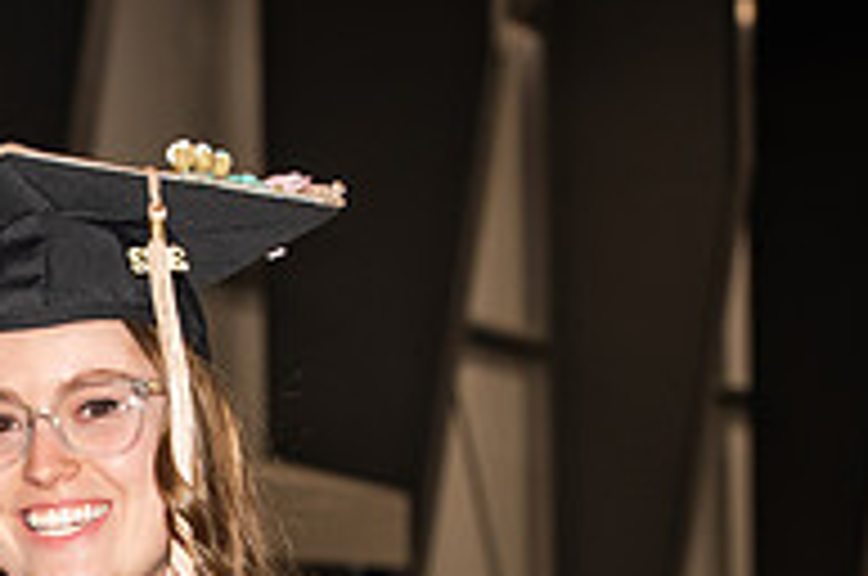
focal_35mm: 241
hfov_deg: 8.4
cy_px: 830
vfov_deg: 5.6
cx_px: -229
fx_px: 5801
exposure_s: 1/200
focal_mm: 80
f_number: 5.6
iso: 1000
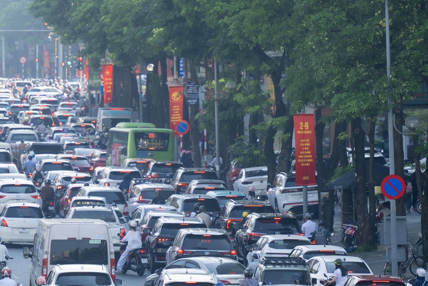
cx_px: 104
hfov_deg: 5.9
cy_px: 197
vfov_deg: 3.9
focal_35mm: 351
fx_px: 4173
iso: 160
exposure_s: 1/1250
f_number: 2.8
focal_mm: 155
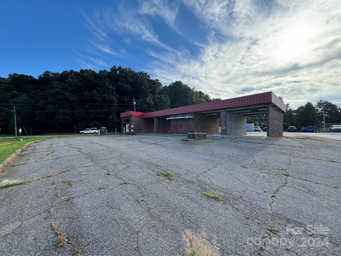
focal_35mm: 14
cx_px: 170
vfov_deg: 85.7
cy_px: 128
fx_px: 138
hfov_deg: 102.1
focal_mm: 2.22
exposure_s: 1/443
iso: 40
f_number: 2.2
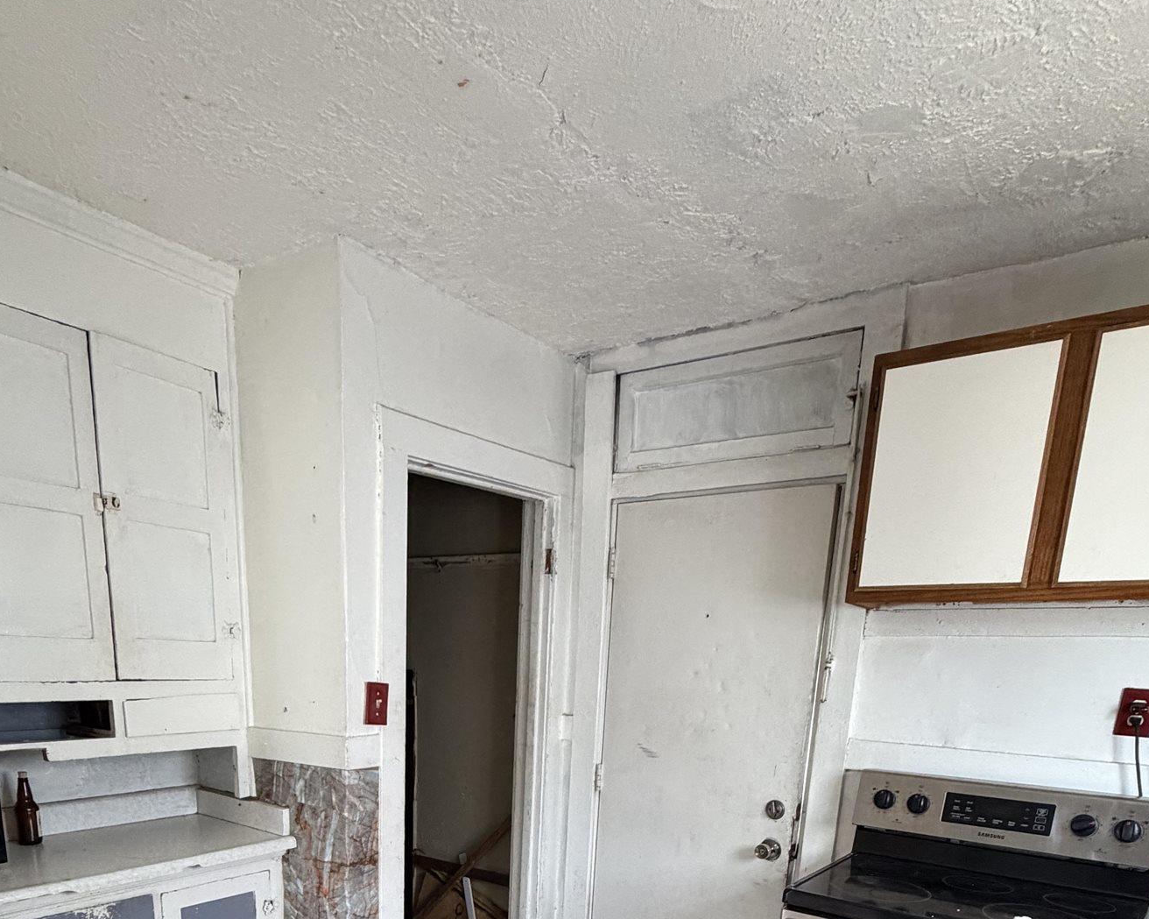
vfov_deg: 50.3
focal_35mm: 24
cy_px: 870
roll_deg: -2.4
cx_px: 529
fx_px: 816
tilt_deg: -14.2
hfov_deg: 70.2
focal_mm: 2.22
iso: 320
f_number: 2.2
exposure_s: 1/60
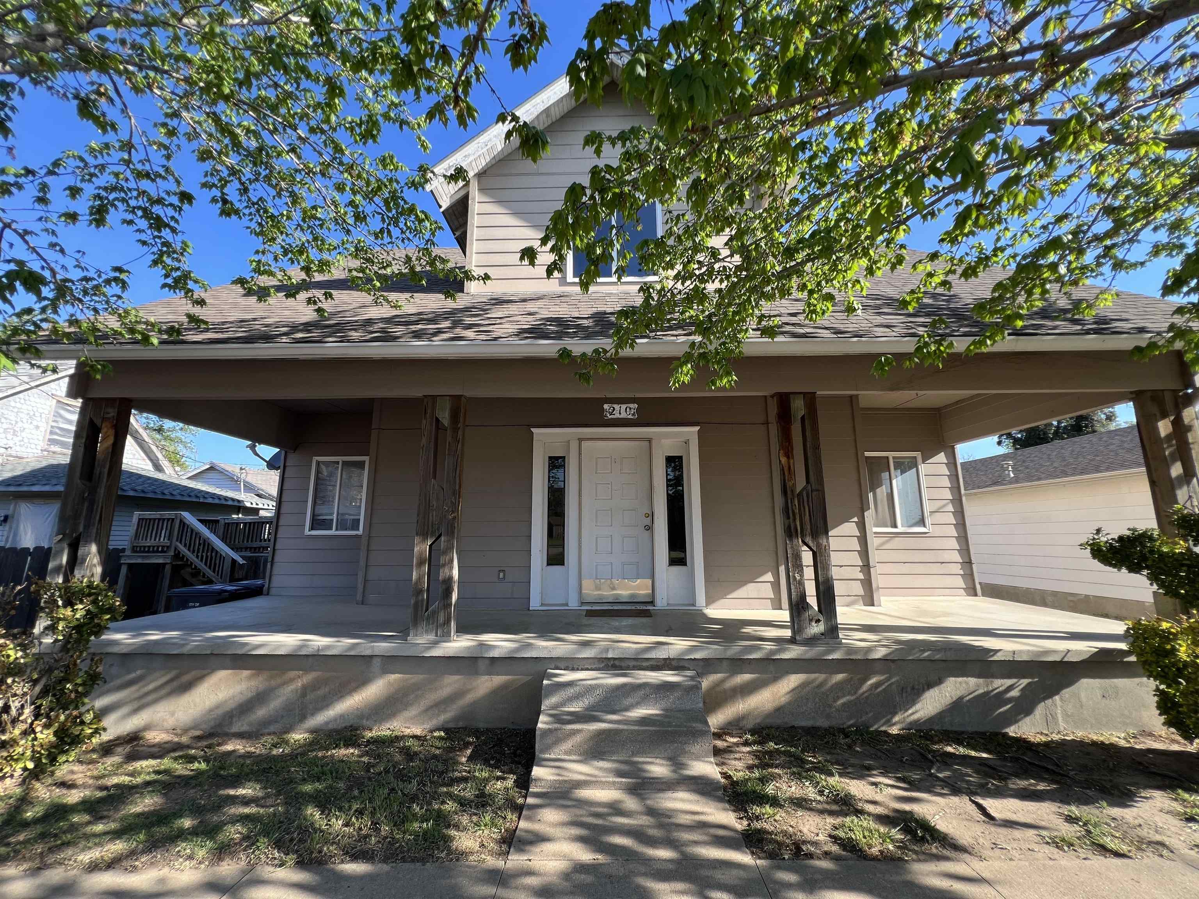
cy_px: 450
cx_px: 600
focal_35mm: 13
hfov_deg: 106.2
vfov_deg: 89.9
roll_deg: +0.2
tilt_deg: +10.4
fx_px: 450
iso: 32
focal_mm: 1.57
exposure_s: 1/292
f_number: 1.8
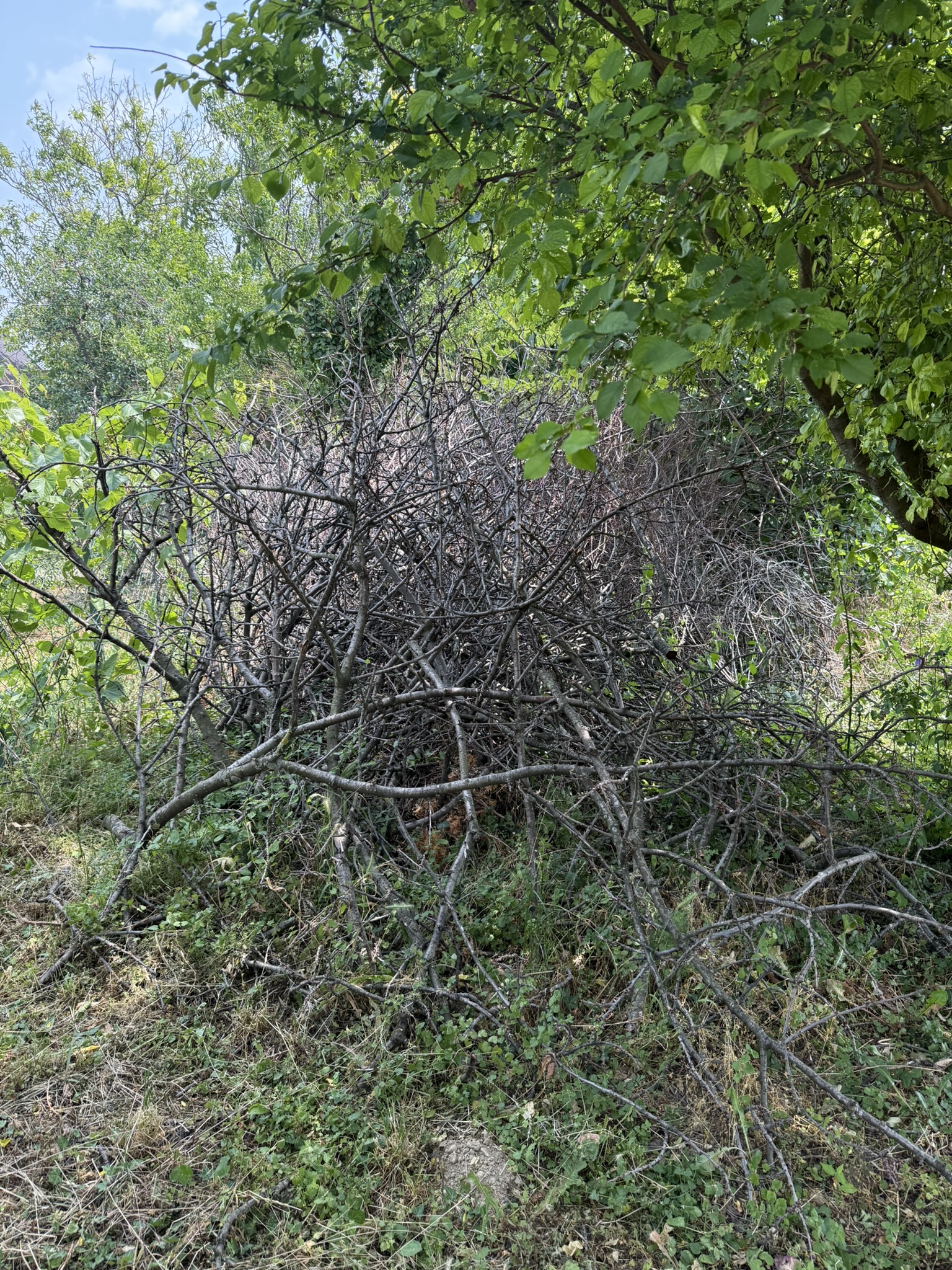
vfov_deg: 71.6
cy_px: 635
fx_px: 880
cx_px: 476
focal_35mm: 24
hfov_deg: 56.8
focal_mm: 6.76
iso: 100
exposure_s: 1/598
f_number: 1.78
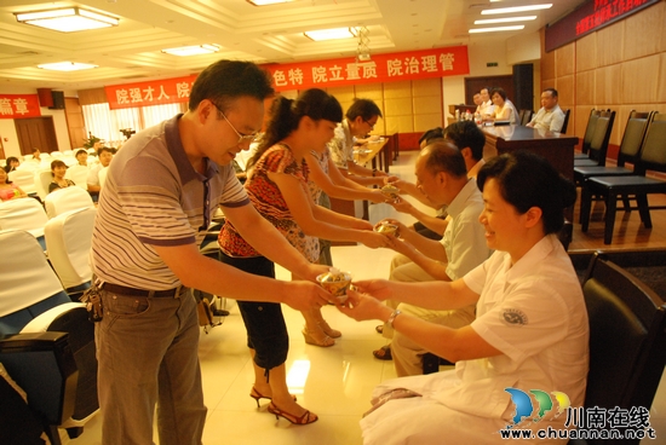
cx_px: 333
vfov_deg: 48.0
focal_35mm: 27
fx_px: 500
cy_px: 222
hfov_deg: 67.3
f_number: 4
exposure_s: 1/30
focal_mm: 18
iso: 1600
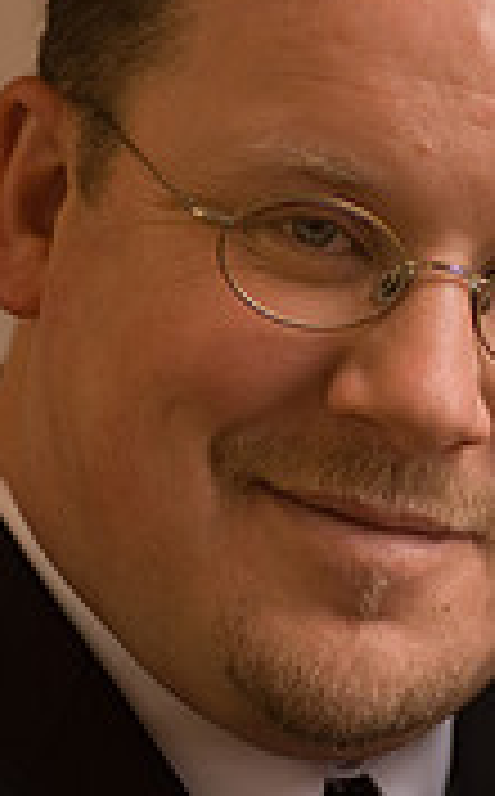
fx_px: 10561
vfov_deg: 4.3
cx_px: 529
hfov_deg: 2.7
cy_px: 549
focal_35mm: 487
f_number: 2.8
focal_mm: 125
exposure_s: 1/60
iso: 320
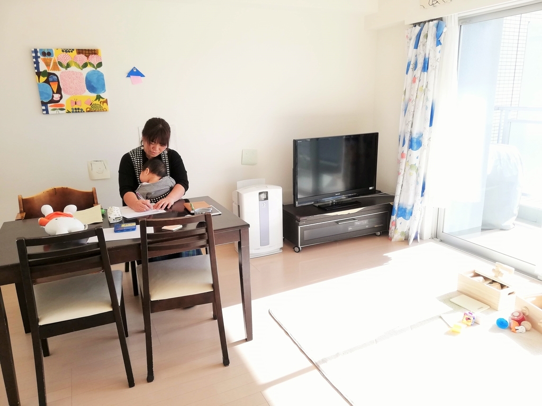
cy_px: 203
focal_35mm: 26
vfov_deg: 53.1
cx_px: 271
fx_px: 407
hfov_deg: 67.3
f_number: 2.2
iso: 64
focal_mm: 3.81
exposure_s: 1/100
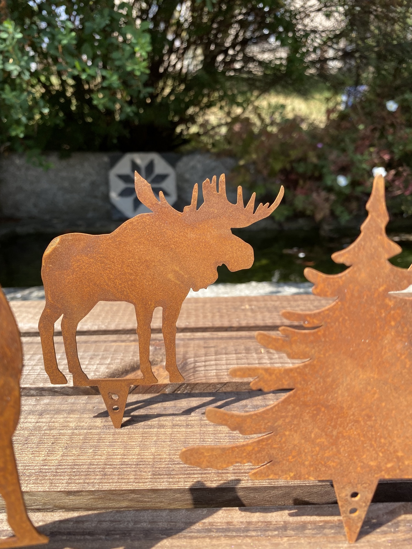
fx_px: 413
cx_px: 206
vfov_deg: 67.3
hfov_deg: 53.1
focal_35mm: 26
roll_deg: +1.5
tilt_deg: -15.2
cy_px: 274
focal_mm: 4.25
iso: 32
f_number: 1.8
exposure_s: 1/927
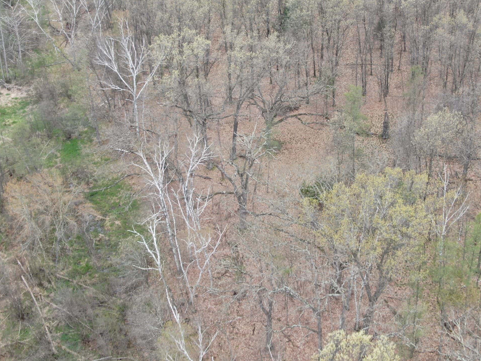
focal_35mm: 56
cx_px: 266
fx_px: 778
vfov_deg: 26.0
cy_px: 125
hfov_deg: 34.3
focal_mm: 7.23
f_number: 3.5
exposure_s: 1/120
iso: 100
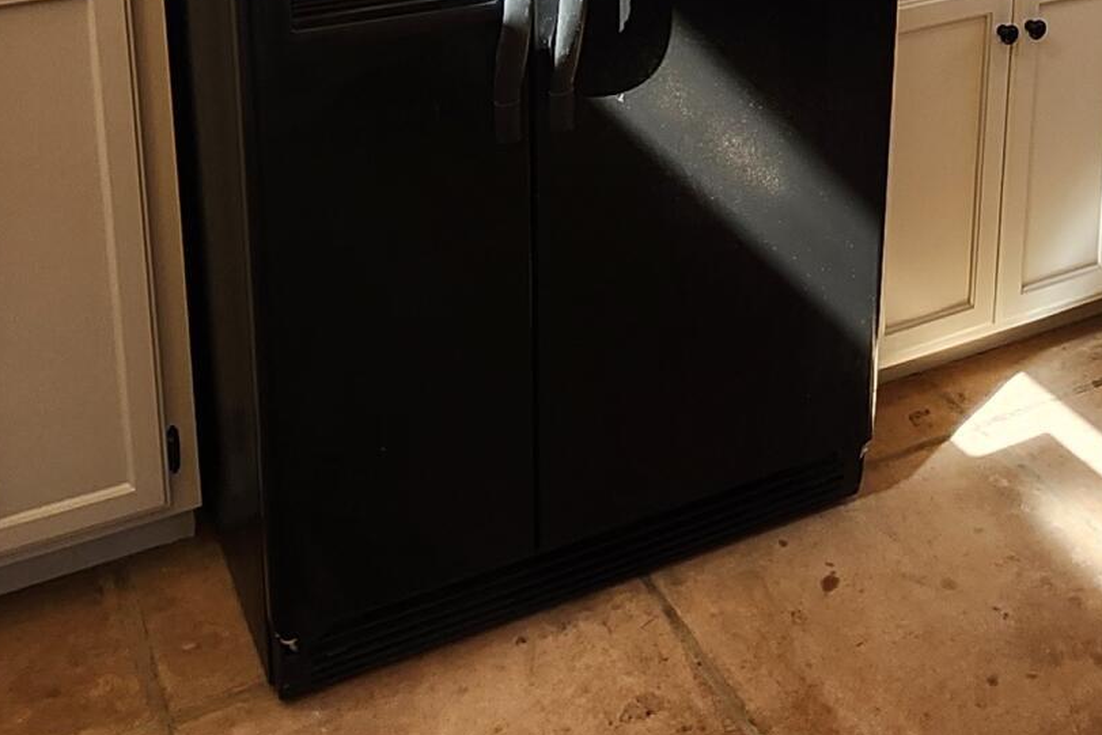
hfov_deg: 39.0
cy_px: -166
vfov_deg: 24.3
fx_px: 1531
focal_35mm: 50
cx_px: 762
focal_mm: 1.74
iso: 50
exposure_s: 1/60
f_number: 2.2
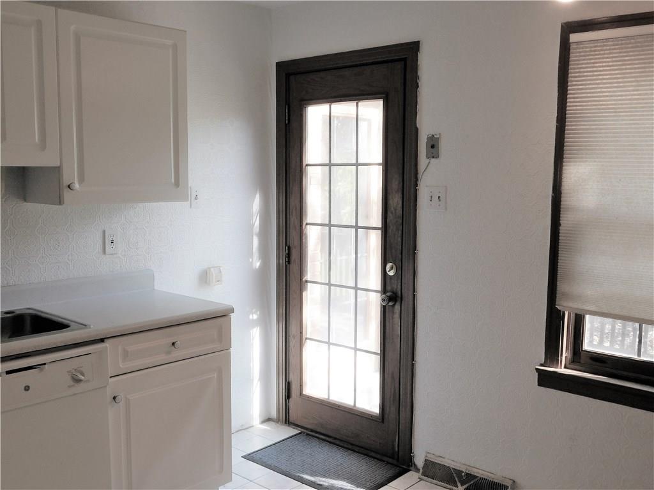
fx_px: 680
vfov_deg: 39.7
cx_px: 327
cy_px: 245
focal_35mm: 36
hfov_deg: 51.4
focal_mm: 6.3
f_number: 3.5
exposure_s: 1/50
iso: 125
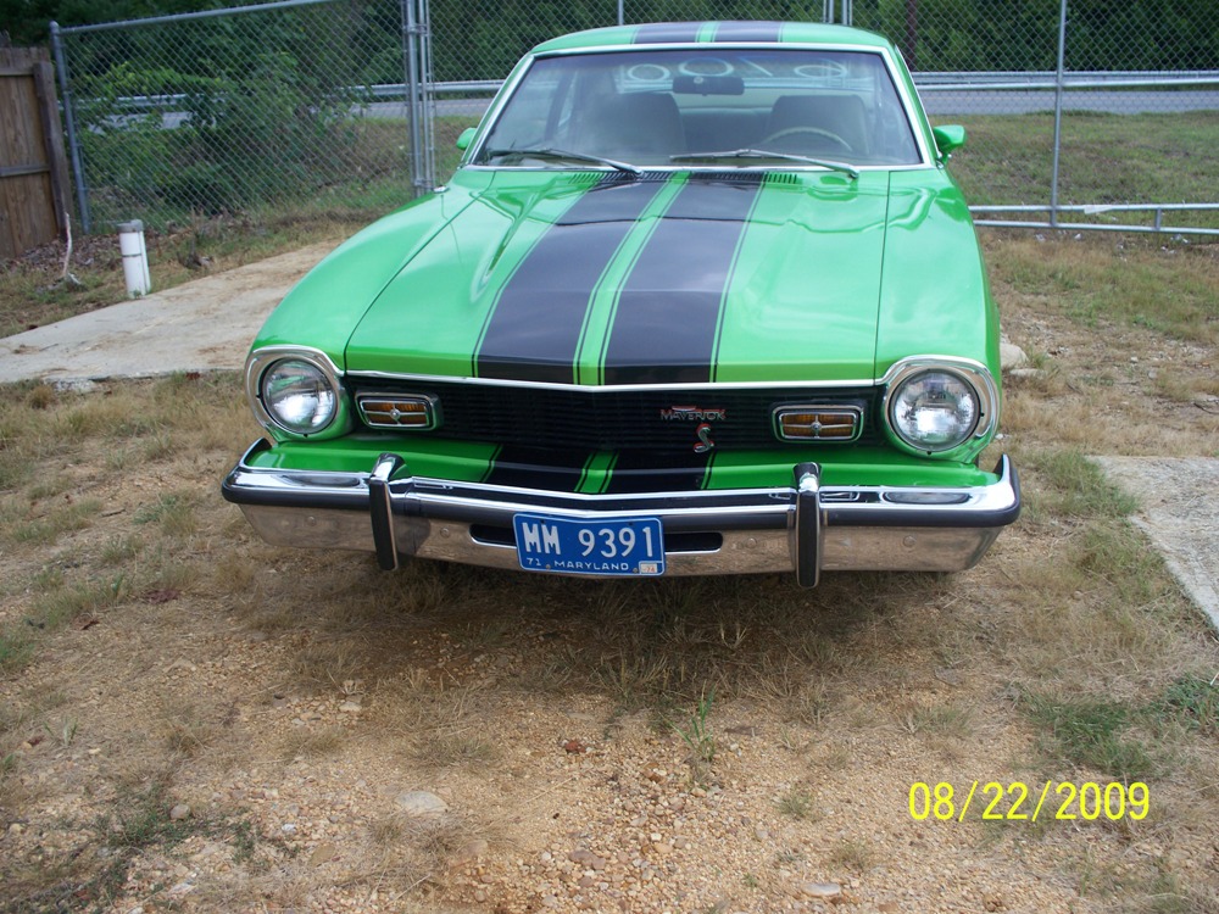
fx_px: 1268
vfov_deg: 39.7
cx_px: 610
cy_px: 457
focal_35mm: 36
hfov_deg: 51.4
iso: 64
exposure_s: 1/320
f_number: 2.8
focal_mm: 7.54
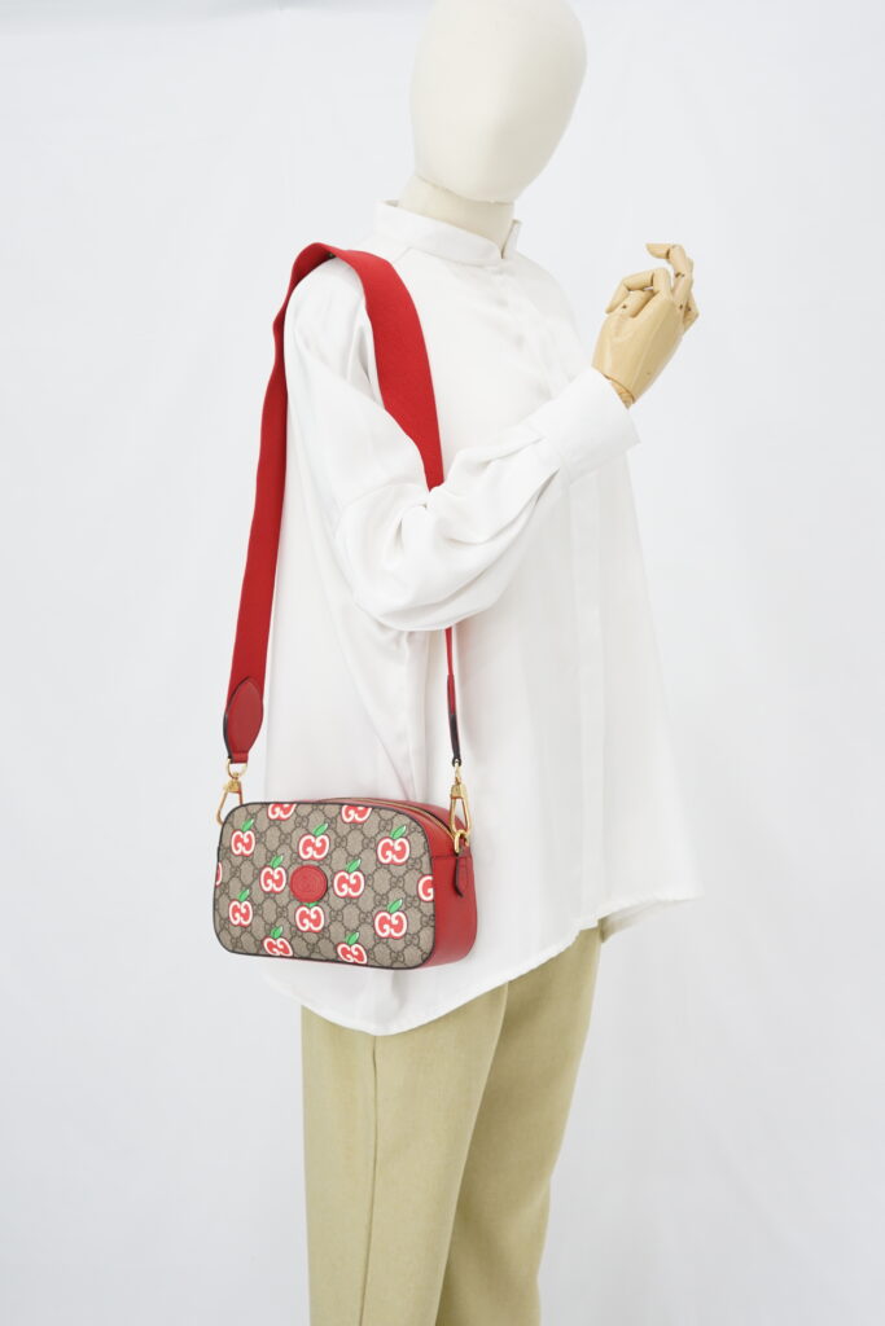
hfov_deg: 27.0
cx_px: 442
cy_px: 663
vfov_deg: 39.6
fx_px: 1843
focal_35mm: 50
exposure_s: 1/6
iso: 640
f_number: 6.3
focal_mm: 50
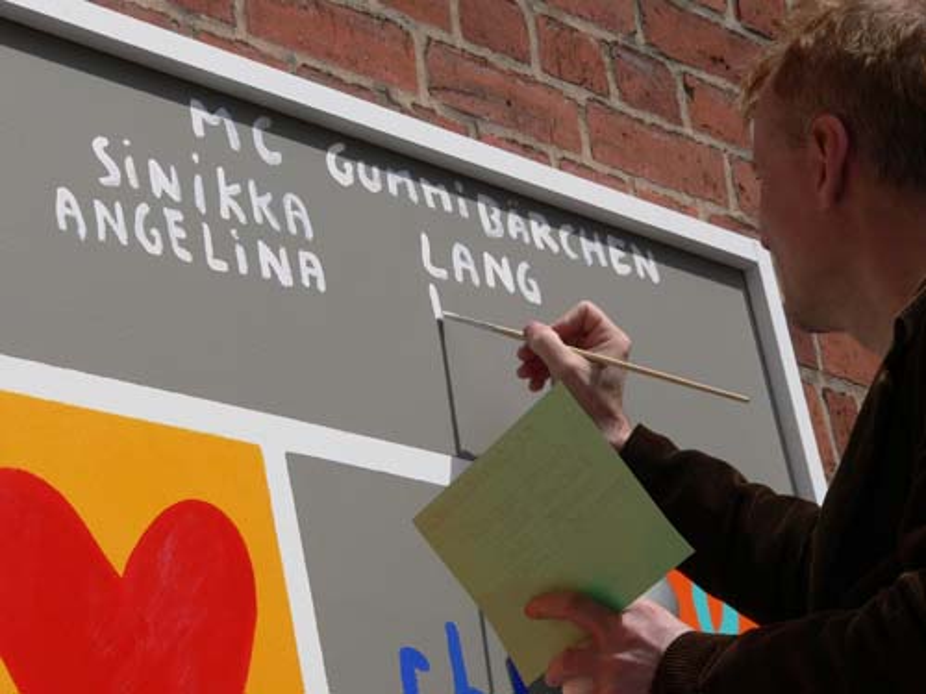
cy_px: 347
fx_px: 3237
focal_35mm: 121
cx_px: 463
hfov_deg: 16.3
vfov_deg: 12.2
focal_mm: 20.1
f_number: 5.6
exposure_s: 1/640
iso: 80
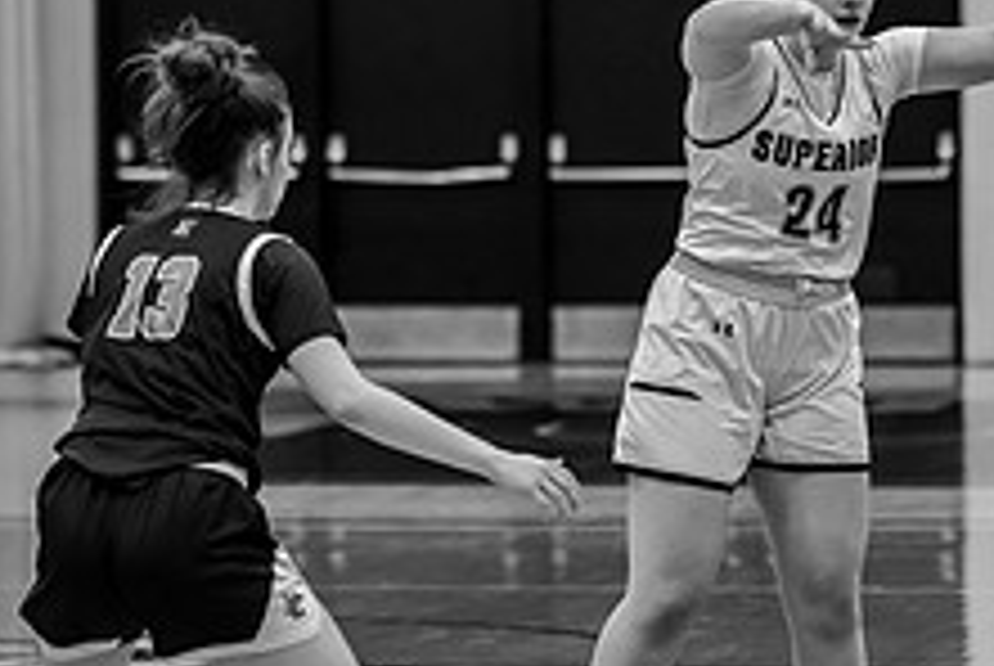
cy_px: 243
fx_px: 8571
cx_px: 708
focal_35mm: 310
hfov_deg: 6.6
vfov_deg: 4.4
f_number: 2.8
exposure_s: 1/640
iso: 1600
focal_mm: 116
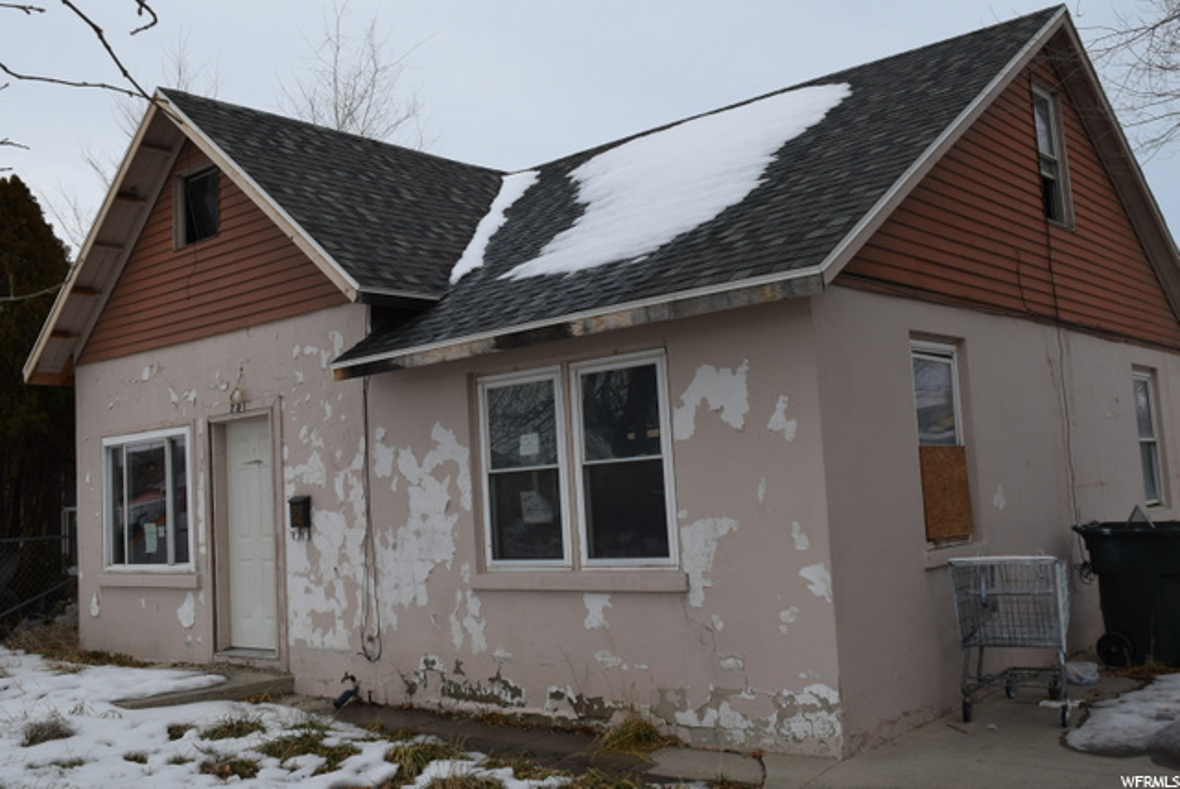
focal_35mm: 36
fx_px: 1181
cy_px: 394
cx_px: 590
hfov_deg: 53.1
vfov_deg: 36.9
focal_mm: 24
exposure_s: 1/250
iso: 280
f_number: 8
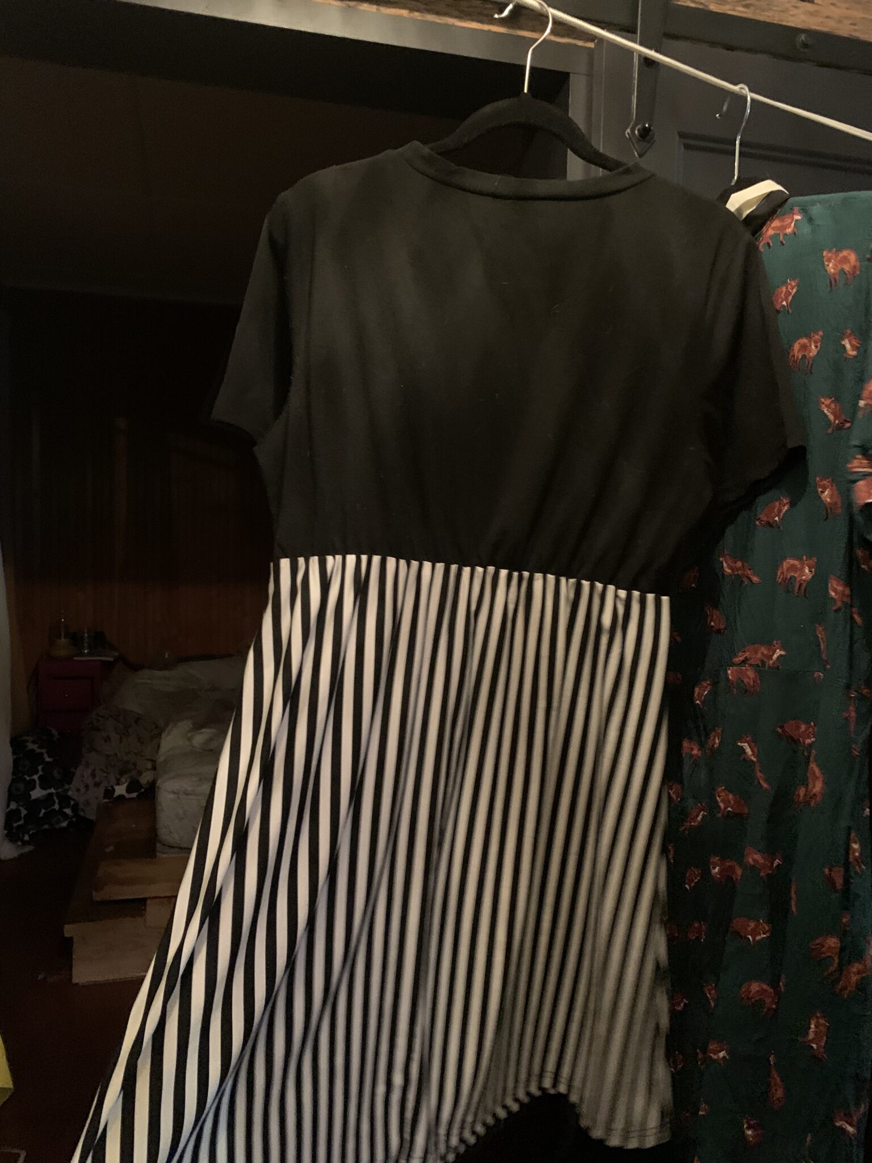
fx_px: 873
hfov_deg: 53.1
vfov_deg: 67.3
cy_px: 582
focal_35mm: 26
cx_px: 436
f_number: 1.8
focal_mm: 4.25
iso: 800
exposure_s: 1/15
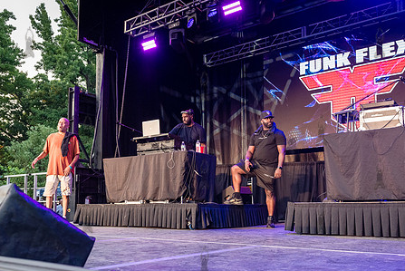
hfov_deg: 53.1
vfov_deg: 36.7
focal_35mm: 36
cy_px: 174
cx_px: 204
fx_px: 405
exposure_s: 1/640
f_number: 3.5
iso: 2000
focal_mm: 27
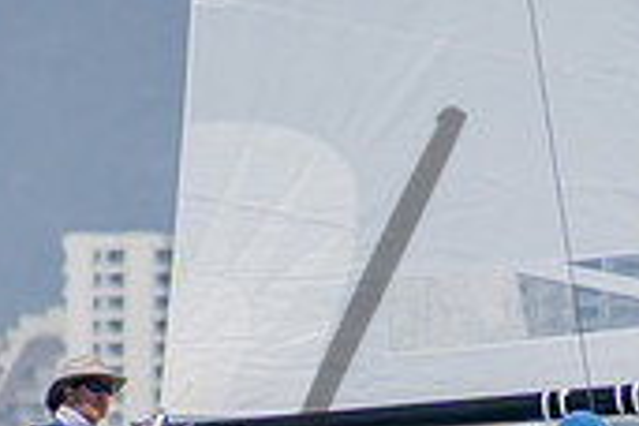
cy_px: 589
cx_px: 401
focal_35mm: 1522
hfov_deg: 1.4
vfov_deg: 0.9
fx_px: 27013
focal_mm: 270
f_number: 6.3
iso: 200
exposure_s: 1/1000
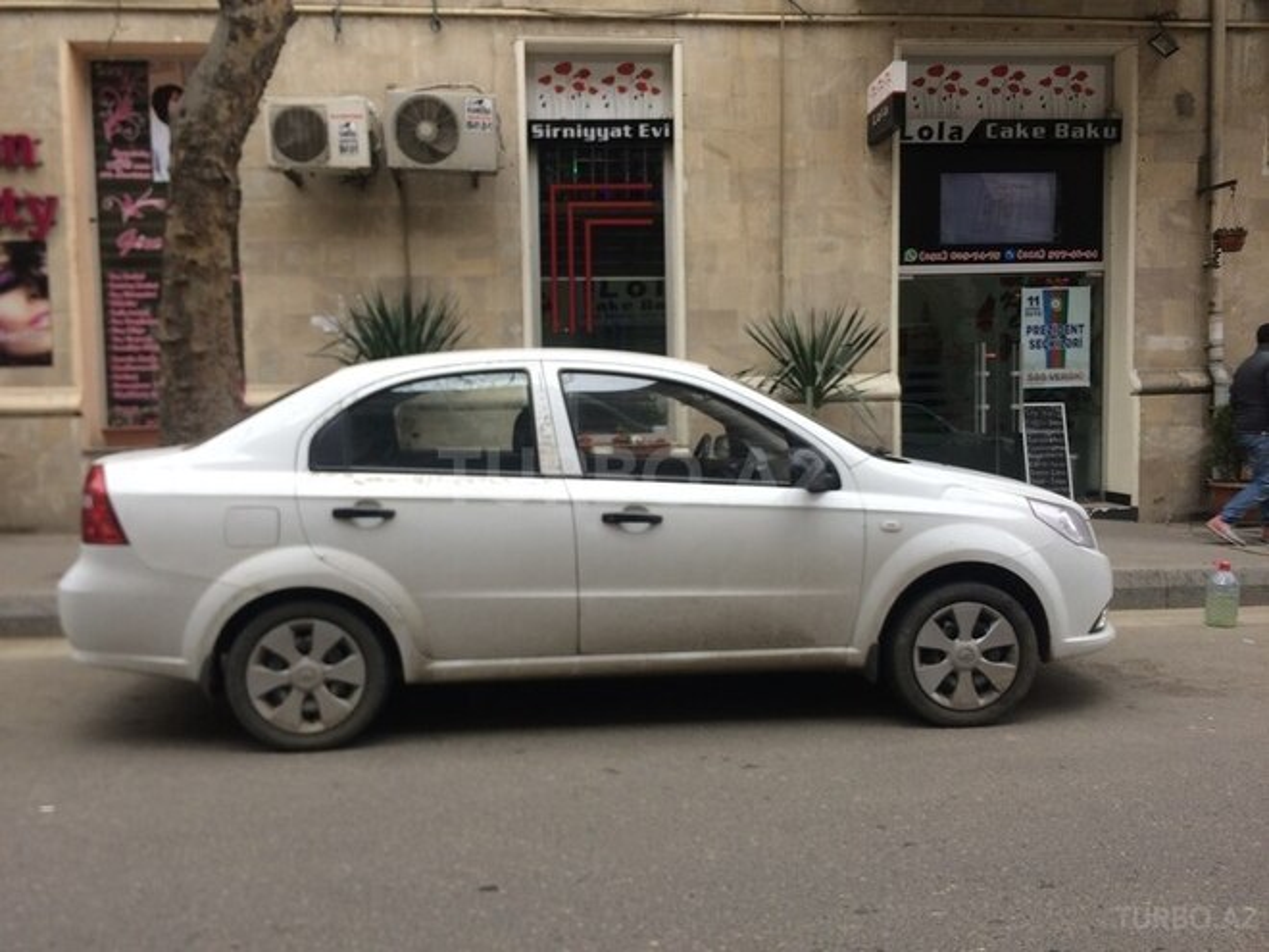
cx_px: 634
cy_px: 476
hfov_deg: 61.7
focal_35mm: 29
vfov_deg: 48.2
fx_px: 1063
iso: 32
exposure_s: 1/102
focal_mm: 4.15
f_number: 2.2
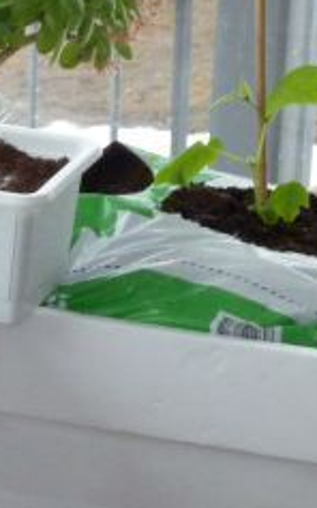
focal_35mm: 397
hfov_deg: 3.3
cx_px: -99
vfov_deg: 5.3
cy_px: 412
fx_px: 5491
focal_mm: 18.2
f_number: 4.4
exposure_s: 1/80
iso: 320
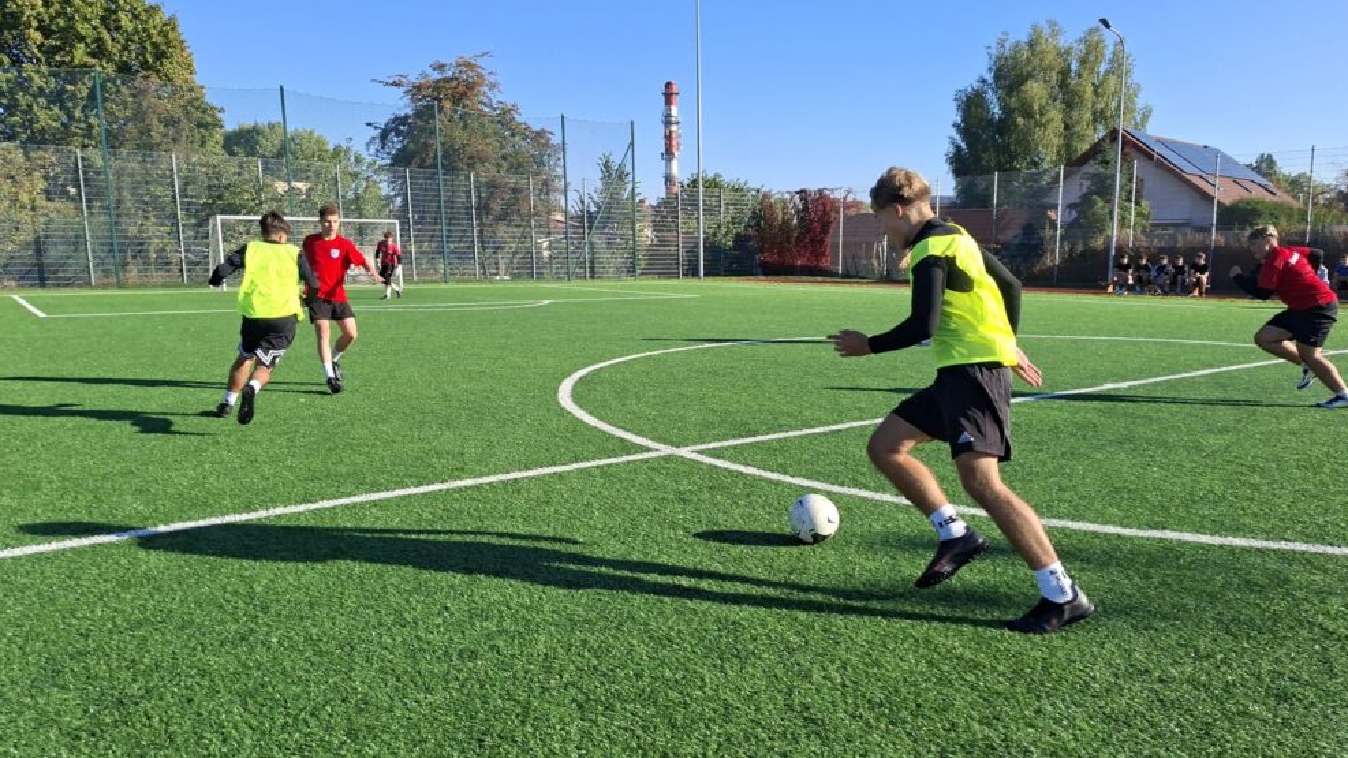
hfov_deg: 71.9
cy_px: 374
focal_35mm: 26
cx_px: 666
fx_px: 929
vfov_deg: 44.4
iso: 50
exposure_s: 1/1192
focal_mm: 5.54
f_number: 1.8
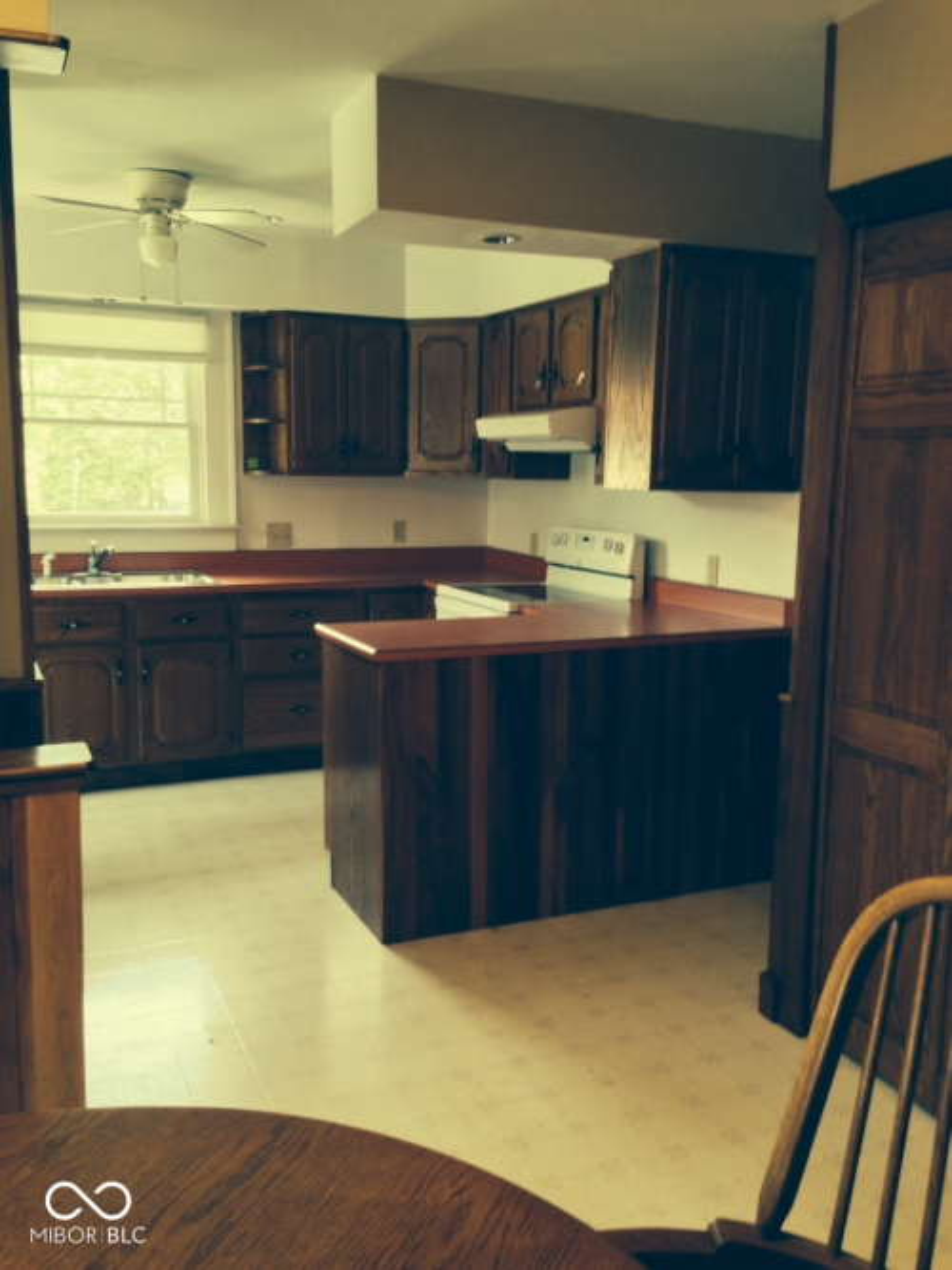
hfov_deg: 42.9
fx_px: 1210
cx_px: 476
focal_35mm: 33
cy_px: 635
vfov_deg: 55.4
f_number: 2.4
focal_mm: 4.12
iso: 125
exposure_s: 1/20
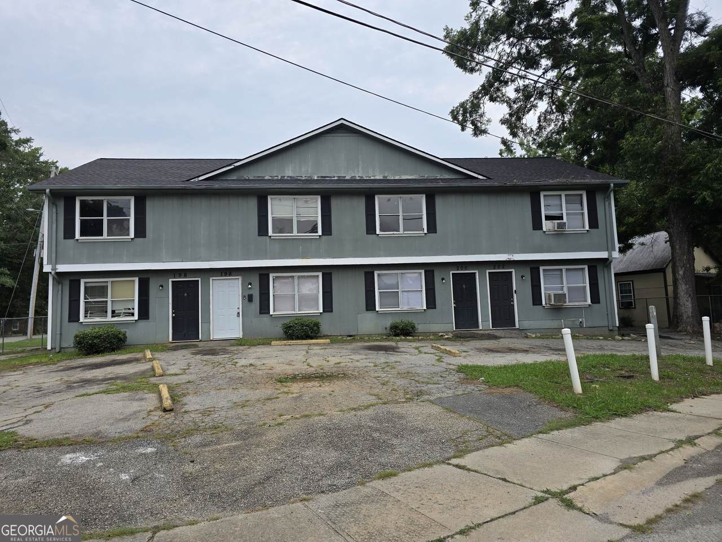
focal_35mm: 23
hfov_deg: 73.9
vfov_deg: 58.9
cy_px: 271
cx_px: 361
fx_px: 480
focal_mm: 6.3
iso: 12
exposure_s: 1/562
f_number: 1.7
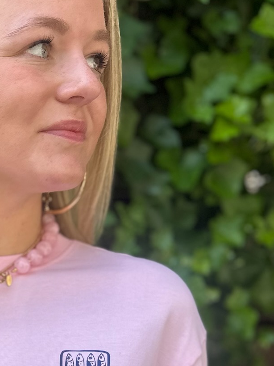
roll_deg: -0.3
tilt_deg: -8.9
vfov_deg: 29.6
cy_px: 382
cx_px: -60
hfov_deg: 22.4
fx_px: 633
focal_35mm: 60
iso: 80
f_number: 1.78
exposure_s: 1/564
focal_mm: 6.86
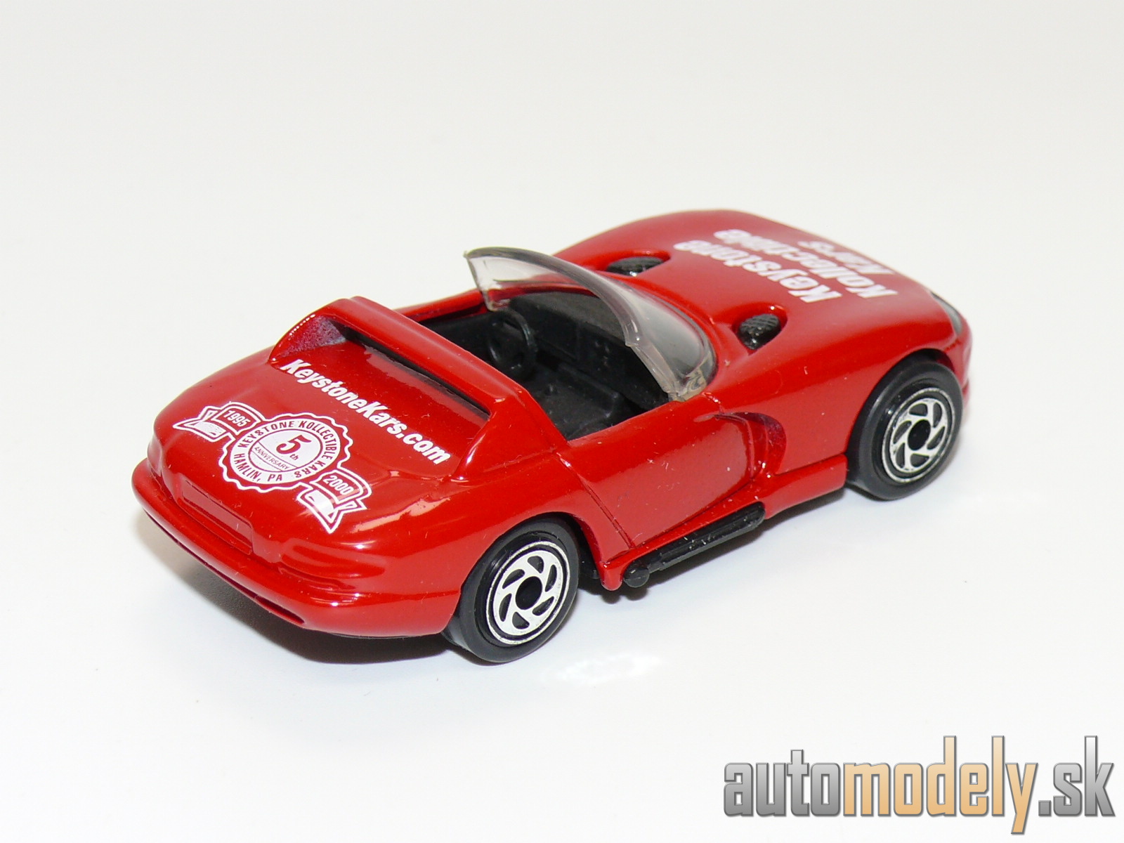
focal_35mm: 102
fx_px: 3312
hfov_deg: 19.3
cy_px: 422
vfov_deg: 14.5
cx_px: 562
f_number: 4
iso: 100
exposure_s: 1/30
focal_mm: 13.3
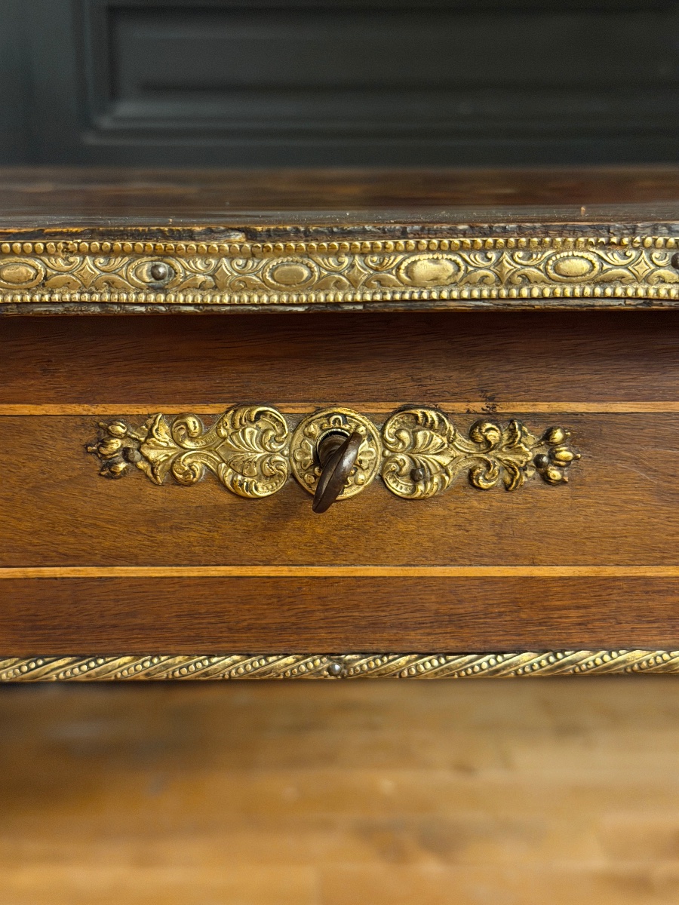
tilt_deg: -14.2
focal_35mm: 48
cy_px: 452
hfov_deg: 30.3
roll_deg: +0.8
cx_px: 340
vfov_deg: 39.7
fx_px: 1255
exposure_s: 1/25
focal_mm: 6.76
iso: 500
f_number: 1.78
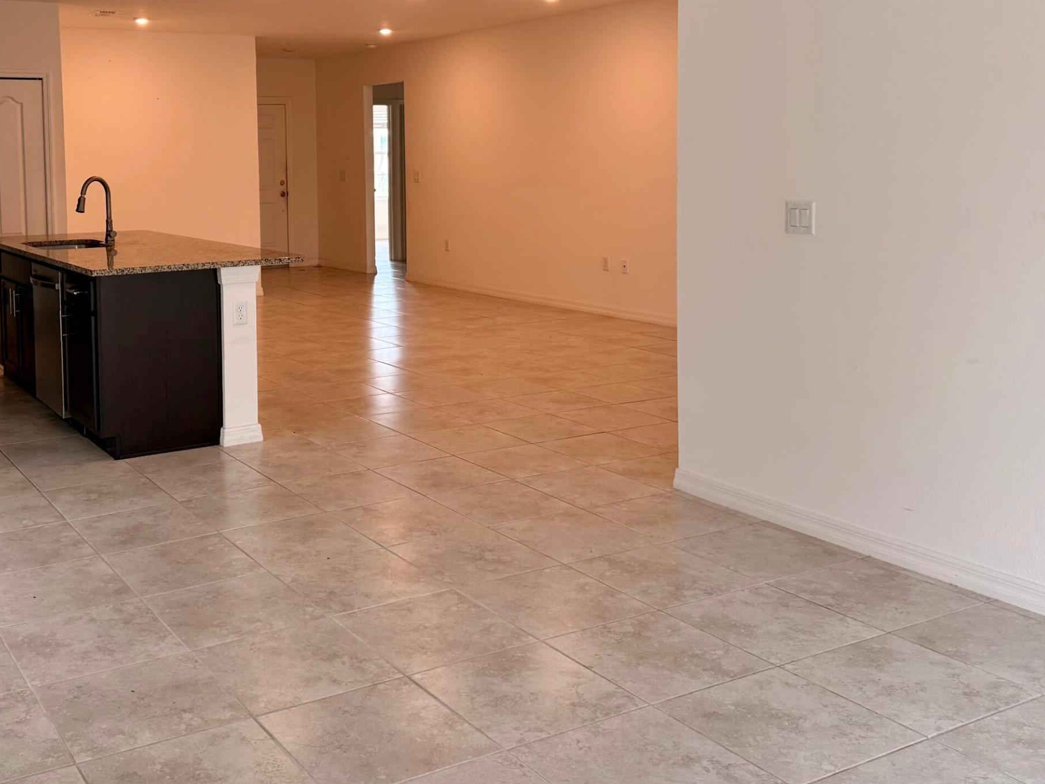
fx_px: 1147
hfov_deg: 48.0
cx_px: 336
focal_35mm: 38
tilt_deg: -3.6
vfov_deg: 37.1
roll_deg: +0.5
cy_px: 224
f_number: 1.78
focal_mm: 6.76
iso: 125
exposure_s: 1/120
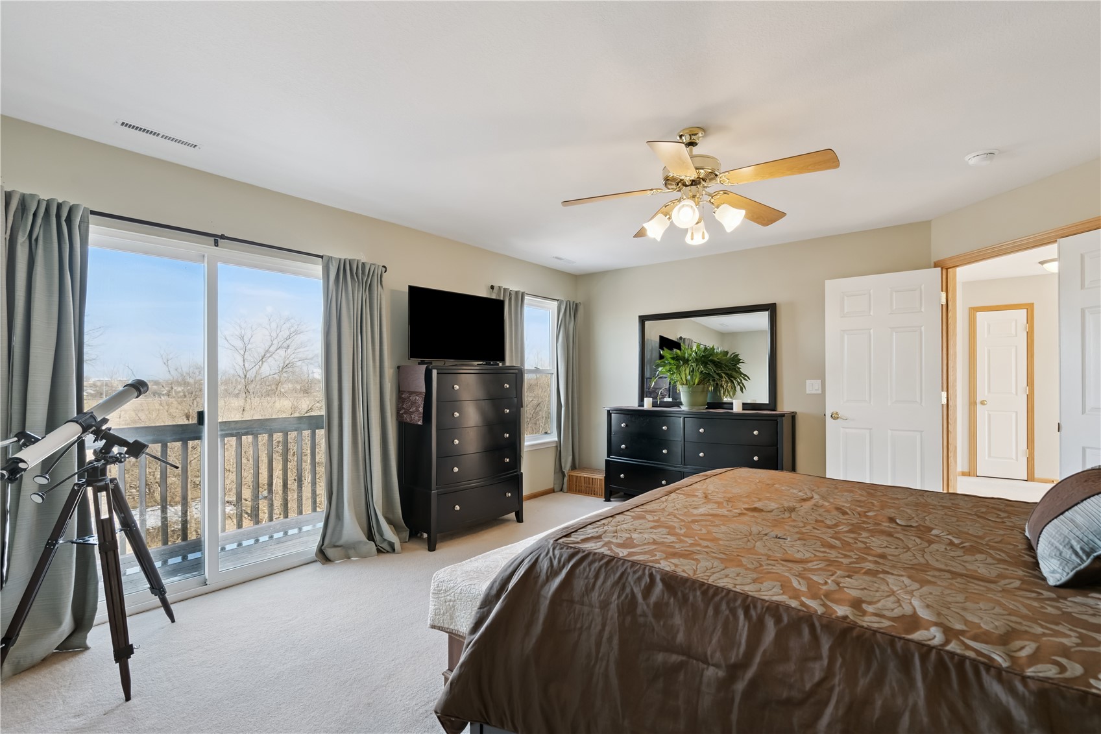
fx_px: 489
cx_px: 550
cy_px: 367
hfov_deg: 96.7
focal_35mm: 16
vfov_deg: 73.7
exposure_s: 1/30
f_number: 8
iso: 400
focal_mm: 16
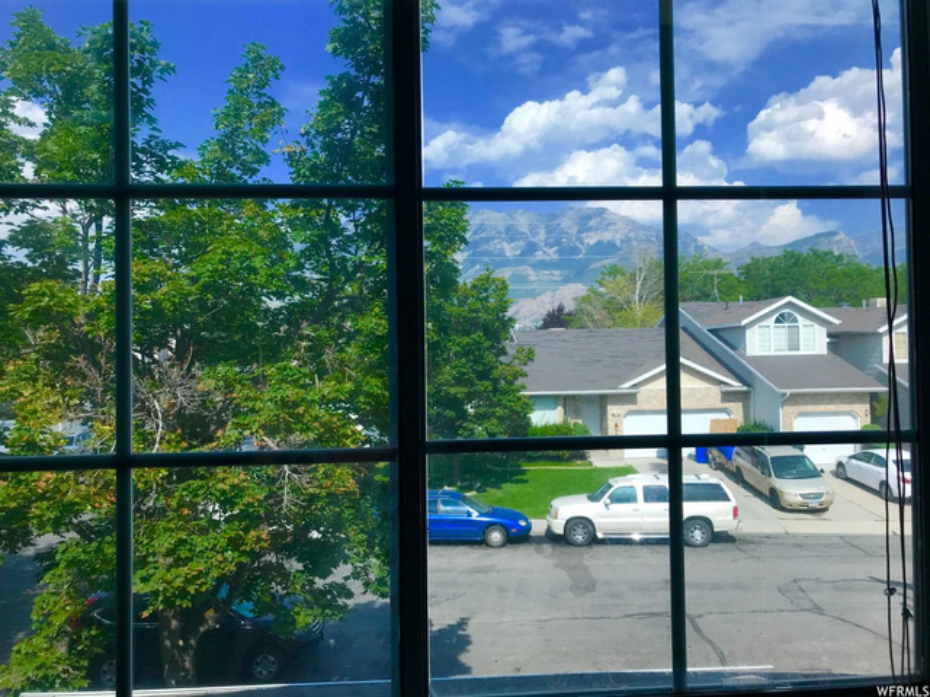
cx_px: 465
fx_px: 752
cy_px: 348
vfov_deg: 49.7
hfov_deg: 63.4
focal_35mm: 28
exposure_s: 1/812
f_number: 1.8
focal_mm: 3.99
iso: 20
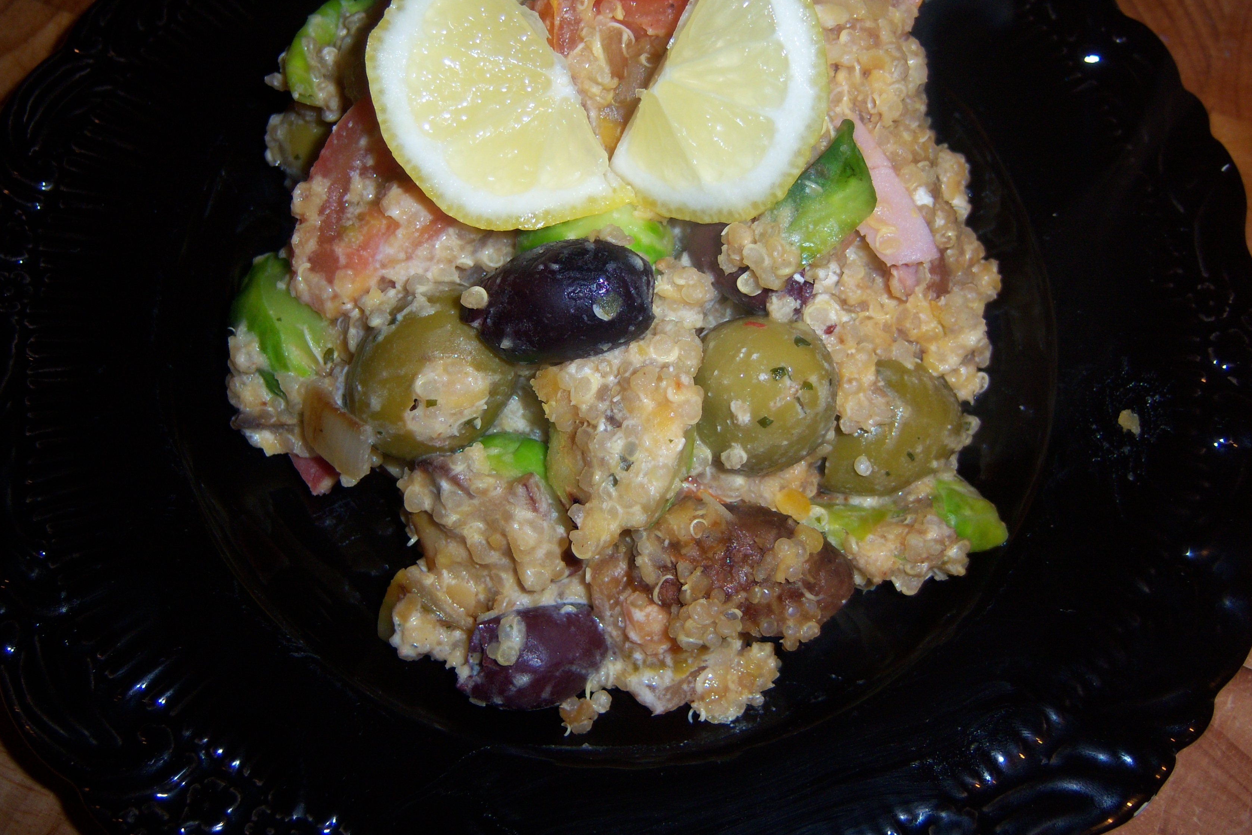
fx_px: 1426
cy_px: 331
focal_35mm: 41
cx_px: 624
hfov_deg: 47.4
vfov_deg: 32.5
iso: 80
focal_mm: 7.5
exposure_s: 1/60
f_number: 2.8
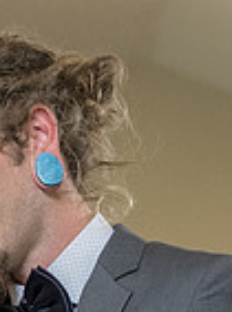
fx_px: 3357
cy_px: 277
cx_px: -90
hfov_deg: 3.9
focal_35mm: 374
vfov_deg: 5.3
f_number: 4
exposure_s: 1/250
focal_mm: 58
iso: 2000
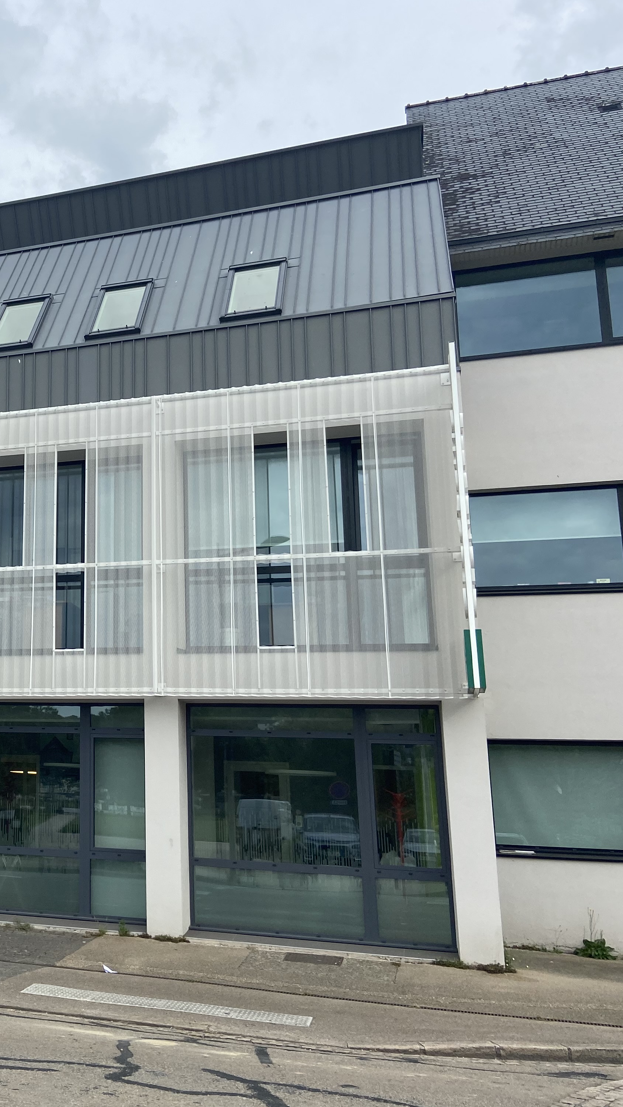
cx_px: -29
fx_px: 1116
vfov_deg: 52.8
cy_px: 552
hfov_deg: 28.8
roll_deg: -1.5
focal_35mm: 38
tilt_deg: +10.7
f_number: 1.8
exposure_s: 1/2066
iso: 32
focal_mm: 4.25
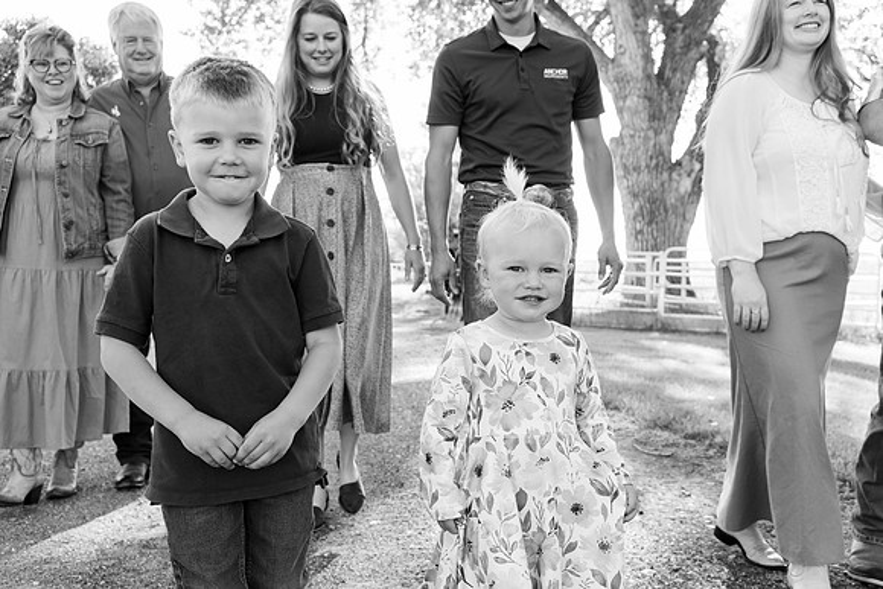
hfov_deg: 54.4
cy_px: 294
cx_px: 442
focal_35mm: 35
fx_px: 859
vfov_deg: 37.9
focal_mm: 35
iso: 800
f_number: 6.3
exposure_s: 1/320
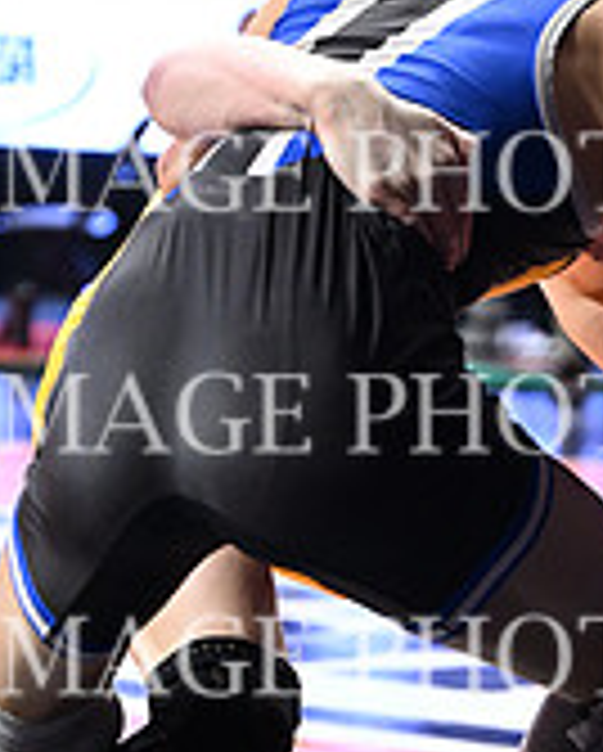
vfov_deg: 8.5
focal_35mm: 228
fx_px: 5077
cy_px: 293
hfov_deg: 6.8
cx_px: 317
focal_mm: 70
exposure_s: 1/1000
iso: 3200
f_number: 2.8
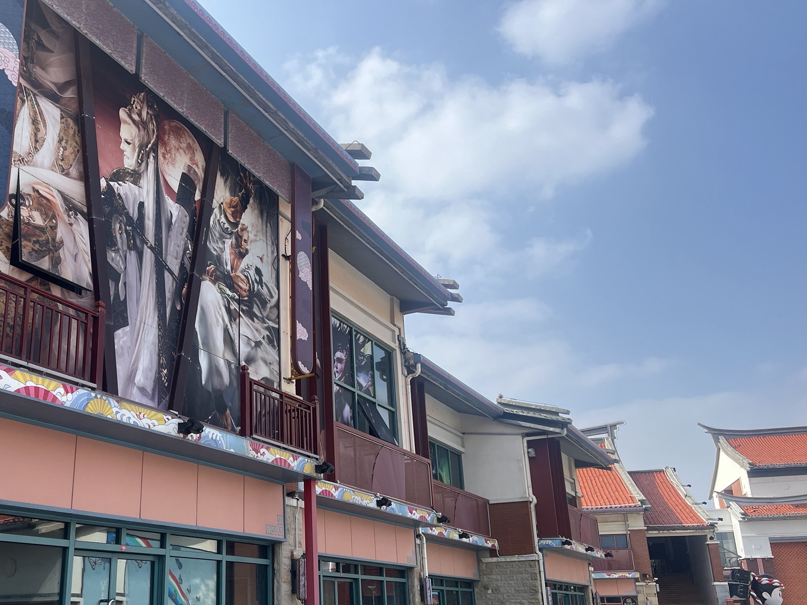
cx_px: 282
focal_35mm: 34
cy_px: 374
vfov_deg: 41.5
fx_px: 793
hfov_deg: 53.1
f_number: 1.5
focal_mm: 5.7
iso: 50
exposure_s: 1/3831
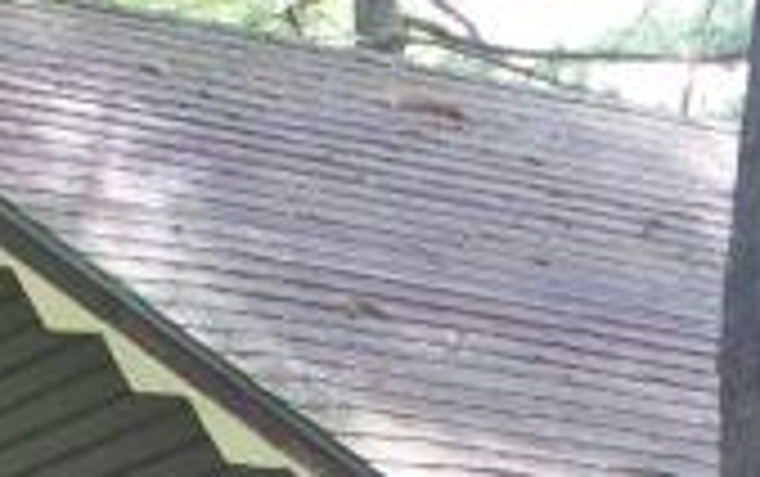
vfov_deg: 5.3
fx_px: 4914
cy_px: 1233
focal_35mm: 237
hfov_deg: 8.8
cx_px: 823
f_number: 2.8
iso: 80
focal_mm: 6.2
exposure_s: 1/95.4
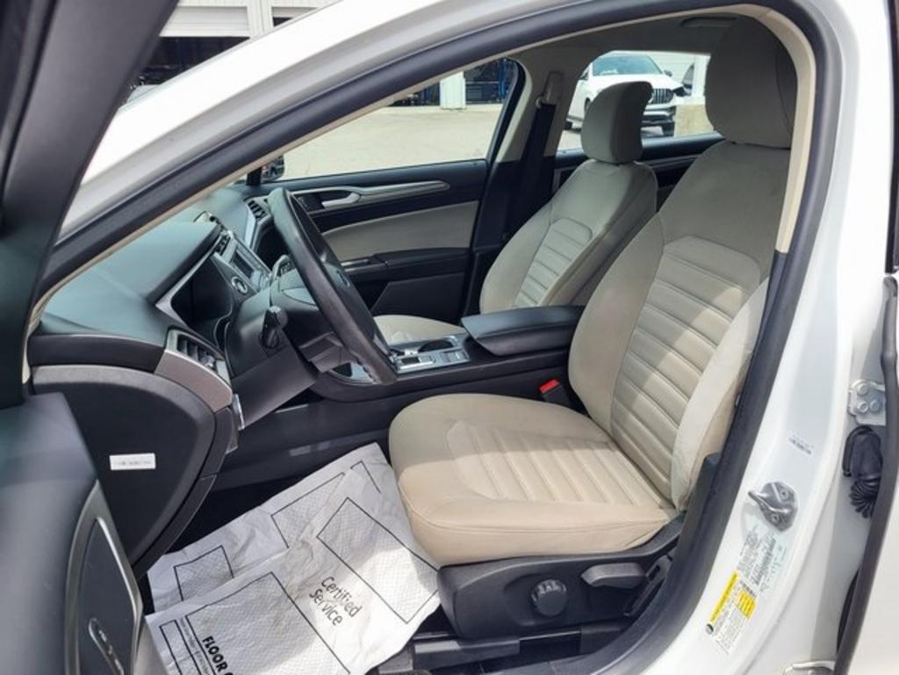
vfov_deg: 53.1
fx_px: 675
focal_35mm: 26
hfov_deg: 67.3
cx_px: 450
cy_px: 338
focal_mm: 5.4
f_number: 1.8
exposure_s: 1/1157
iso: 40
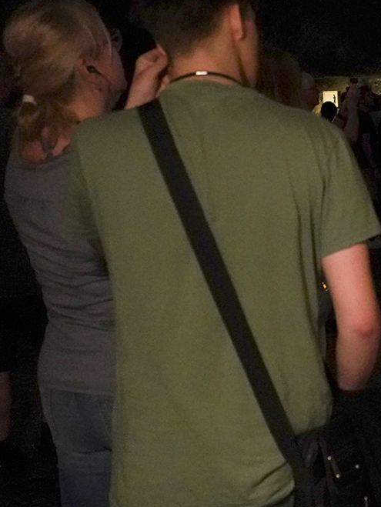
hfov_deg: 18.5
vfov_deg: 27.7
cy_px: 192
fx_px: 1026
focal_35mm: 70
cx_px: 579
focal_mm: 24
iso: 6400
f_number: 3.5
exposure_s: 1/80
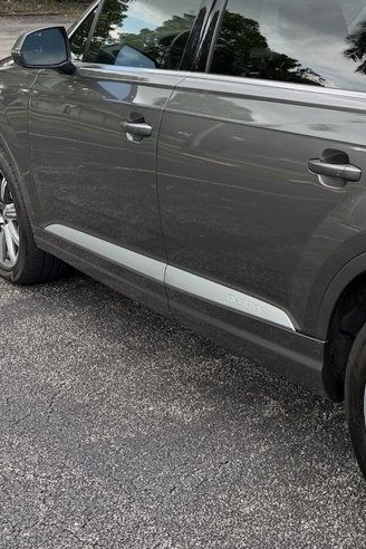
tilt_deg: -15.0
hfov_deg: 23.0
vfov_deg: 38.1
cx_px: 483
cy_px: 222
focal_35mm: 52
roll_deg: -1.6
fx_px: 793
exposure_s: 1/765
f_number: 1.78
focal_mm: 6.76
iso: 80
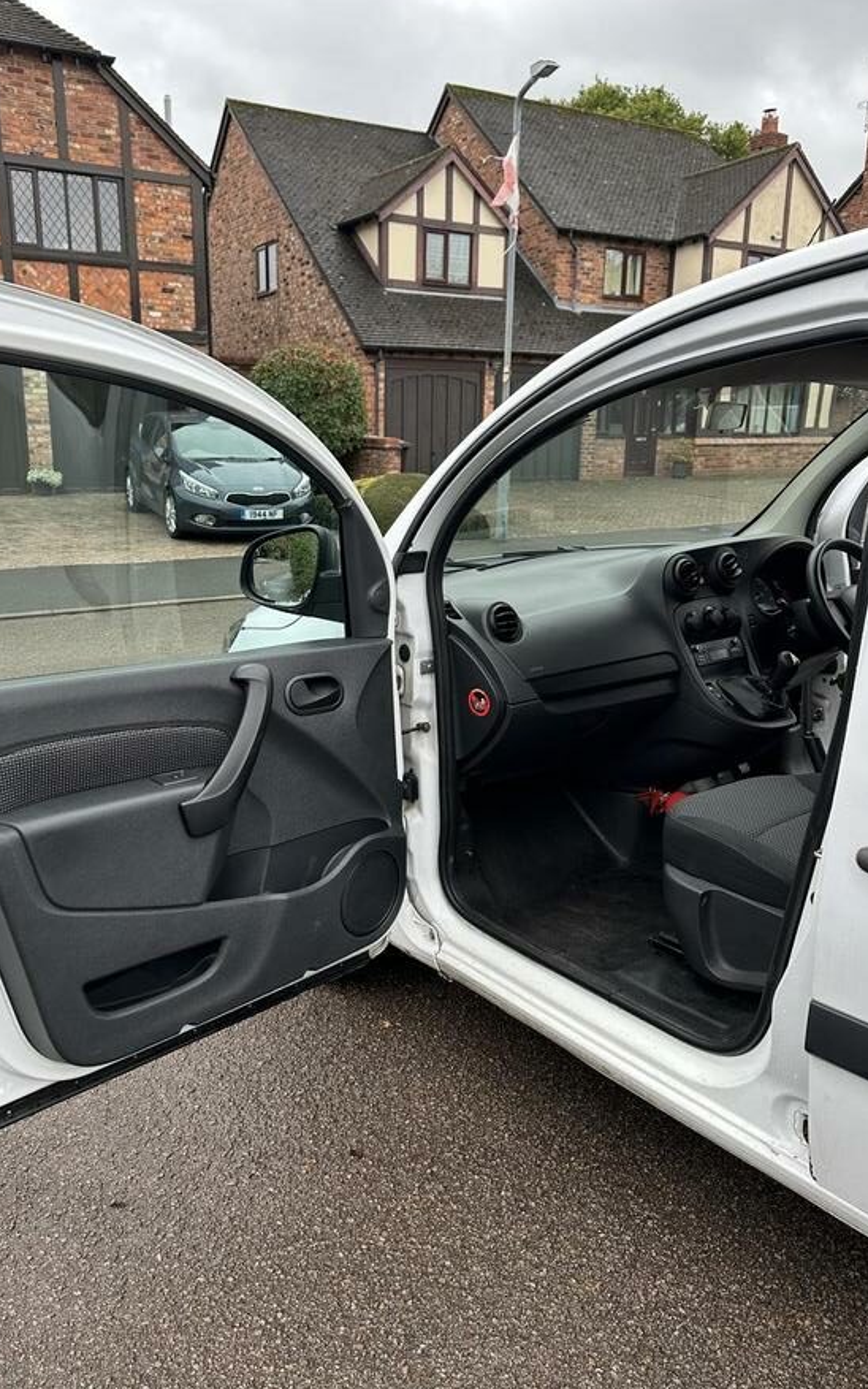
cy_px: 691
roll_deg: -1.5
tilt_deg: -14.3
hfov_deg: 47.6
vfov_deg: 70.4
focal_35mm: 26
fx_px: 984
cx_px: 405
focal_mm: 6.86
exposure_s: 1/220
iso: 64
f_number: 1.78
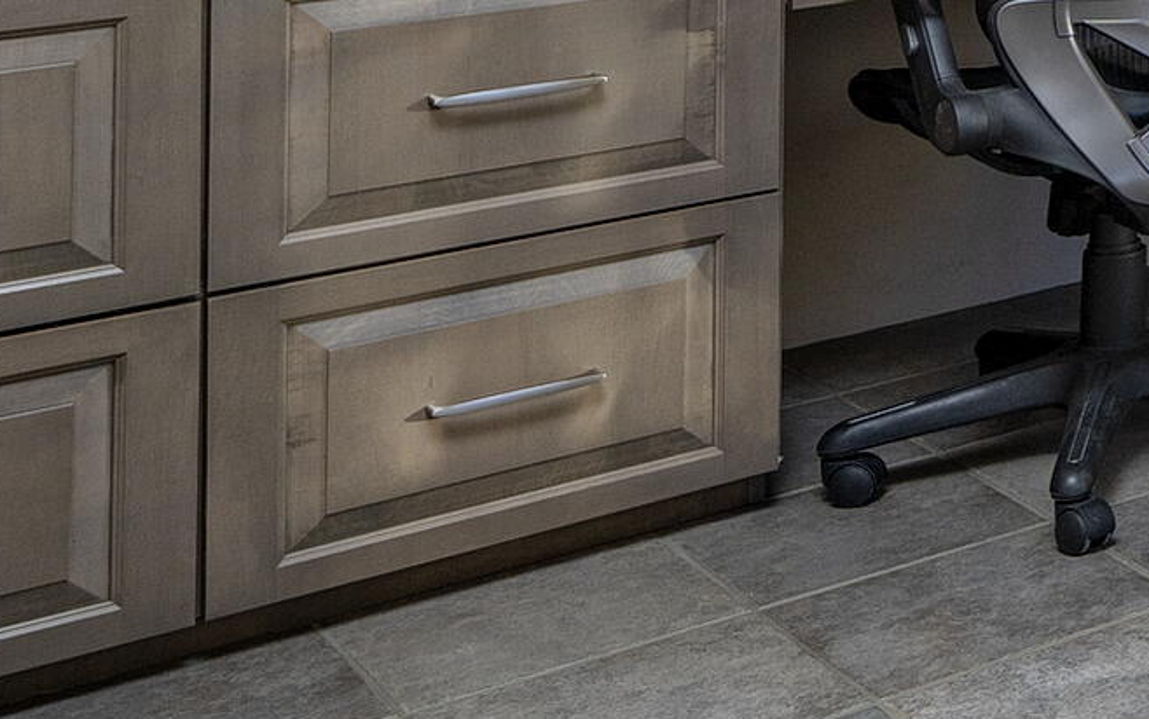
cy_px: -494
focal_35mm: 78
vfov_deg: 15.0
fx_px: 2444
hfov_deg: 18.8
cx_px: 2195
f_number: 7.1
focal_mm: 18
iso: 200
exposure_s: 1/60
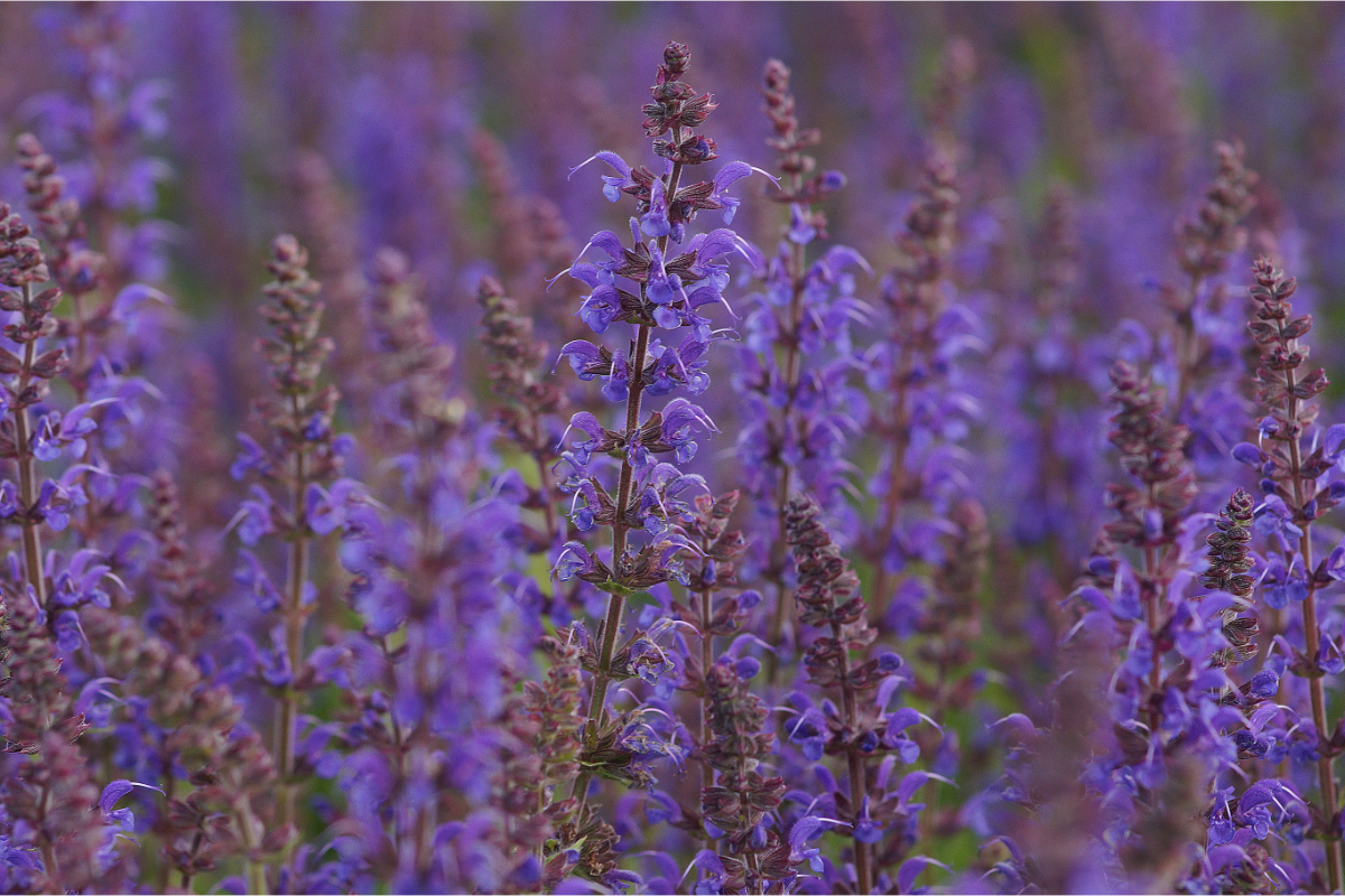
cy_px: 448
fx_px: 5604
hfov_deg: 13.7
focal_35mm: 150
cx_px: 672
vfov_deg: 9.1
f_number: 5.6
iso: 400
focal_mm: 100
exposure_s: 1/160
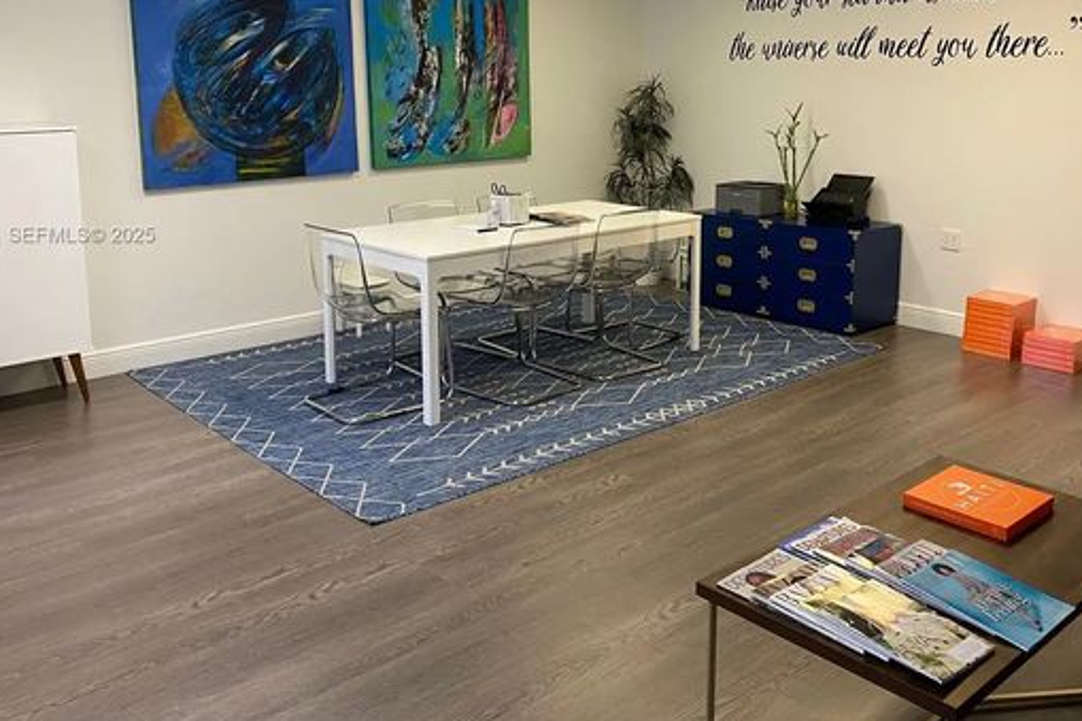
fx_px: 1022
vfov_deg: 38.4
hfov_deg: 55.8
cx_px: 570
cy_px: 236
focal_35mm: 34
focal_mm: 4.25
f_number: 1.8
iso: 200
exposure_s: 1/60
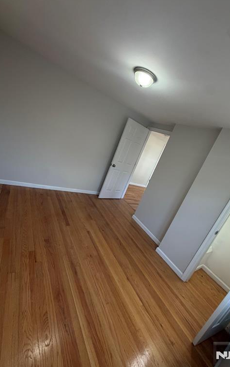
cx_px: 128
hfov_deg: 74.5
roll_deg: -22.7
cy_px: 183
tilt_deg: -12.9
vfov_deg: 101.5
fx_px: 150
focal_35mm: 15
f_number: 2.2
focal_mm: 2.22
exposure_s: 1/120
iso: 320
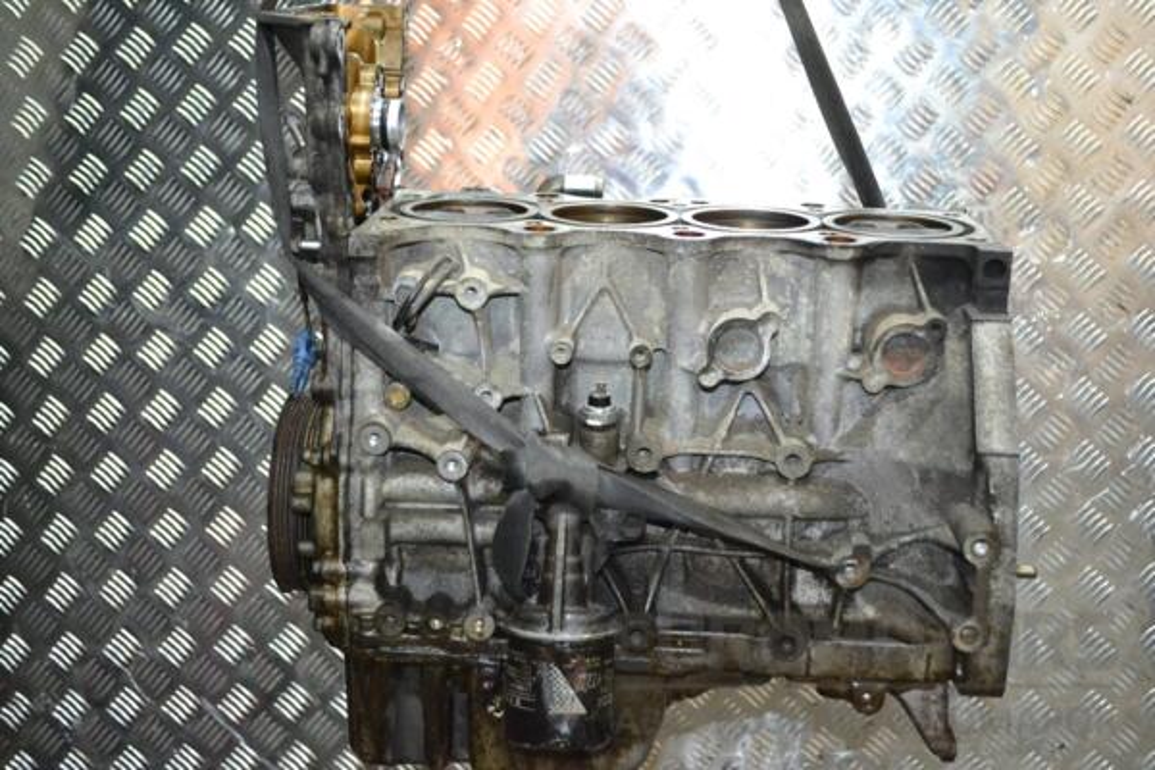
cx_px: 578
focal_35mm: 48
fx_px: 1540
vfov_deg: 28.1
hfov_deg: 41.1
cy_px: 385
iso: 2500
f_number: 4.8
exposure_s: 1/60
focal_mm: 32
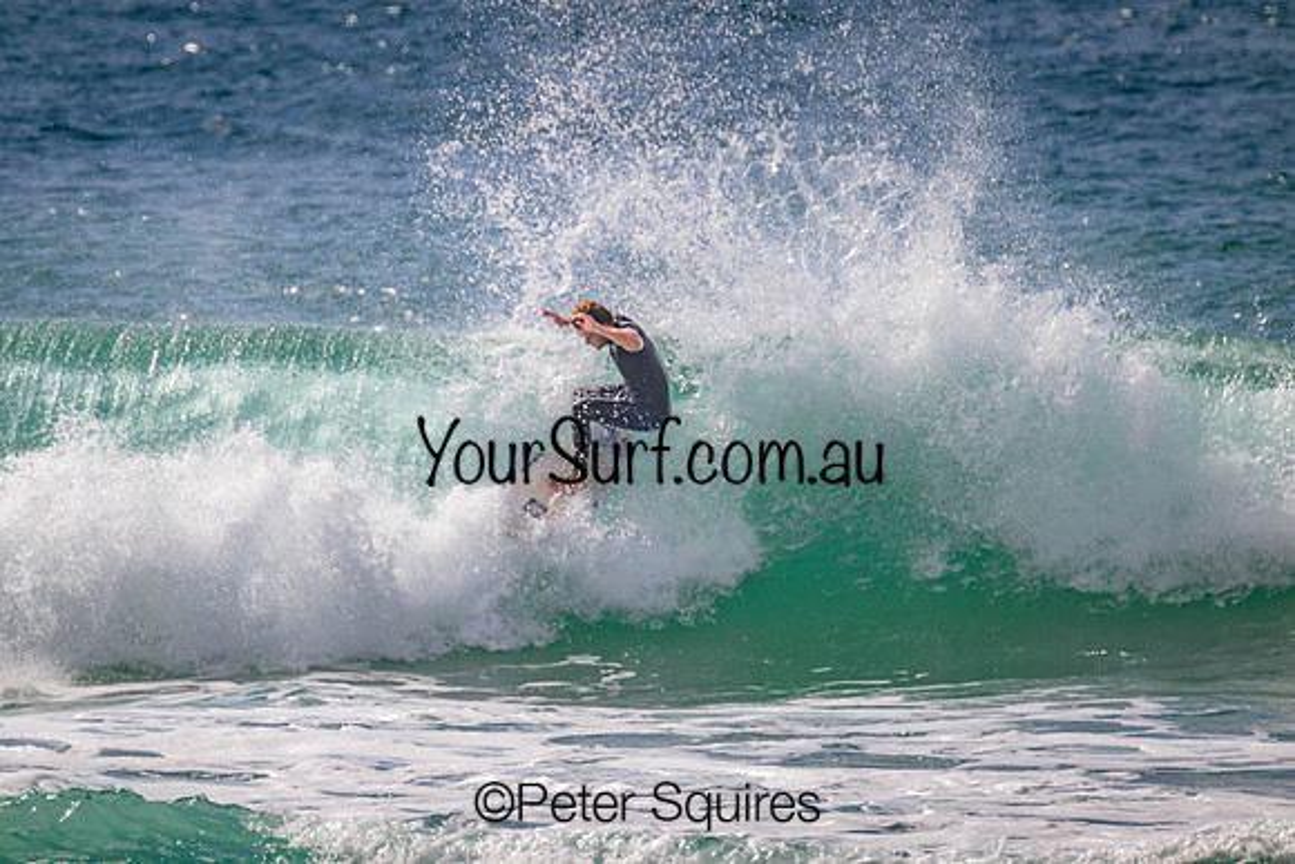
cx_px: 648
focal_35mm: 800
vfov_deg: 1.7
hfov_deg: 2.6
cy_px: 432
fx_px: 28783
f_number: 11
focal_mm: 800
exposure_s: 1/2000
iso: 560
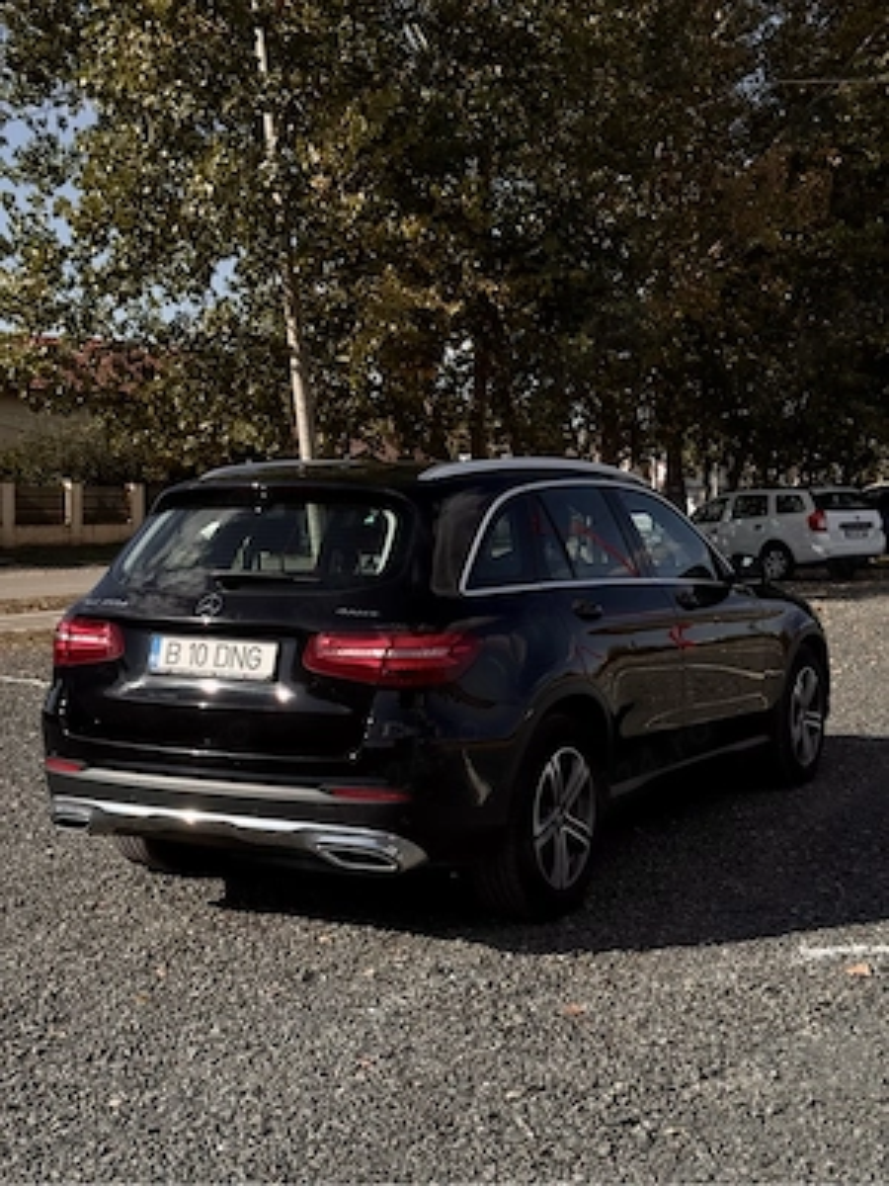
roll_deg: +0.0
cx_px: 444
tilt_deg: -2.6
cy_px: 593
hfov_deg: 30.3
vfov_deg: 39.7
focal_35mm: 48
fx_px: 1644
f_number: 1.78
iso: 80
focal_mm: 6.76
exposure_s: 1/7937
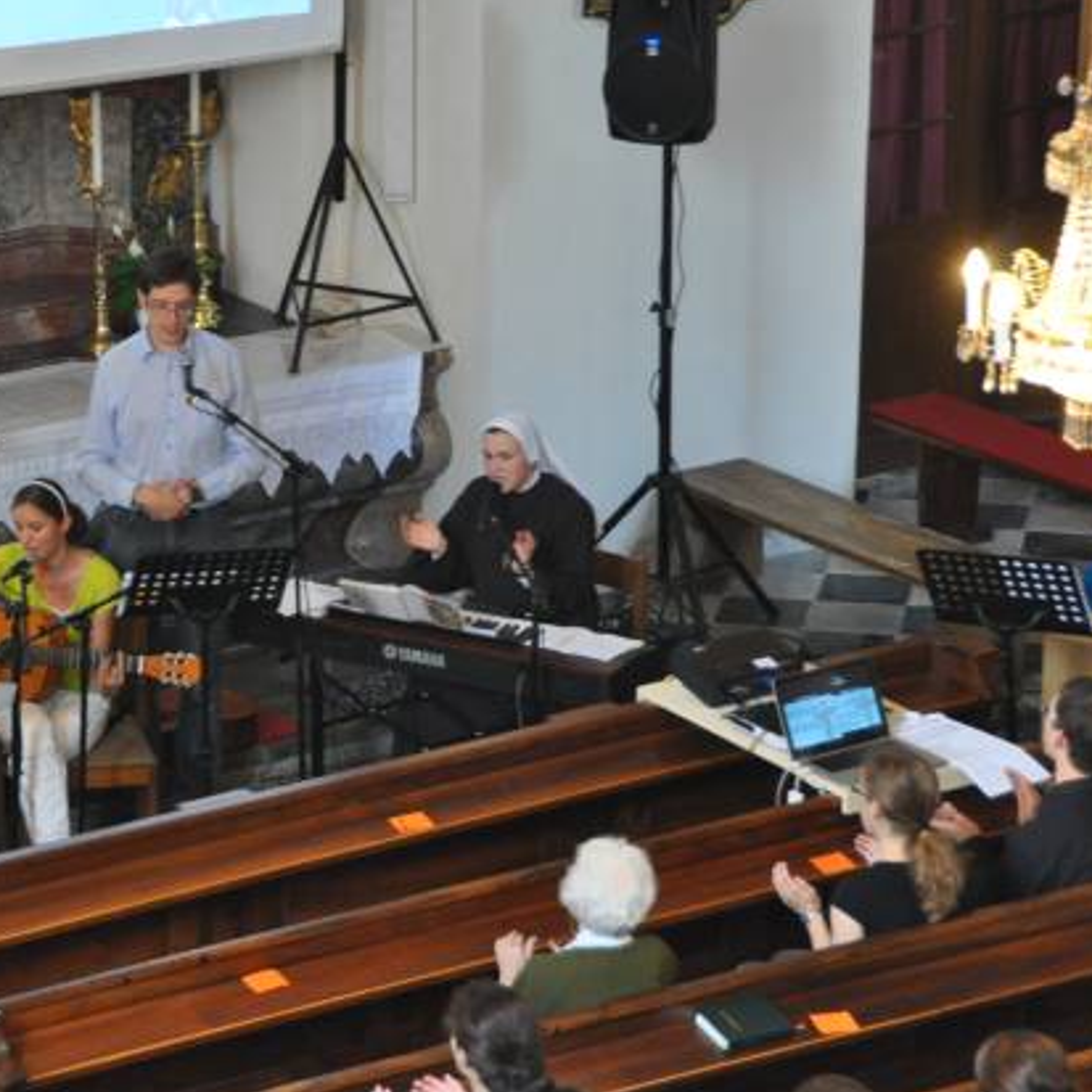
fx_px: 5166
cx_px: 177
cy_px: 521
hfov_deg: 12.0
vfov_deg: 12.1
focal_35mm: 145
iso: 1600
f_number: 5
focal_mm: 65
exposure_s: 1/50
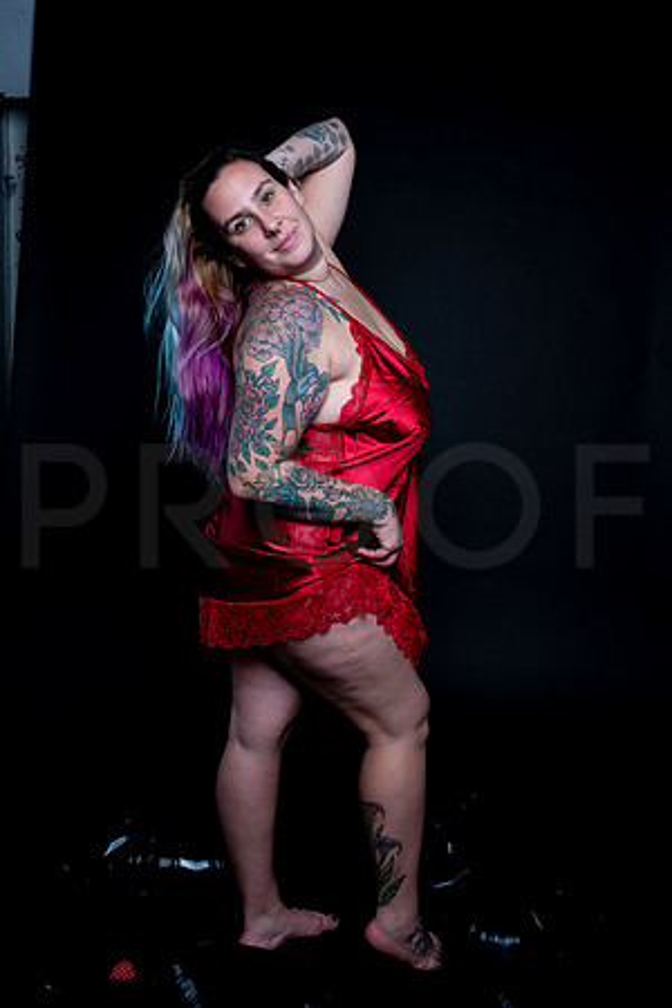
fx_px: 980
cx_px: 336
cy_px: 504
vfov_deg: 54.4
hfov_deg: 37.9
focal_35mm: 35
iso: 100
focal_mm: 35
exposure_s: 1/160
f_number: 10
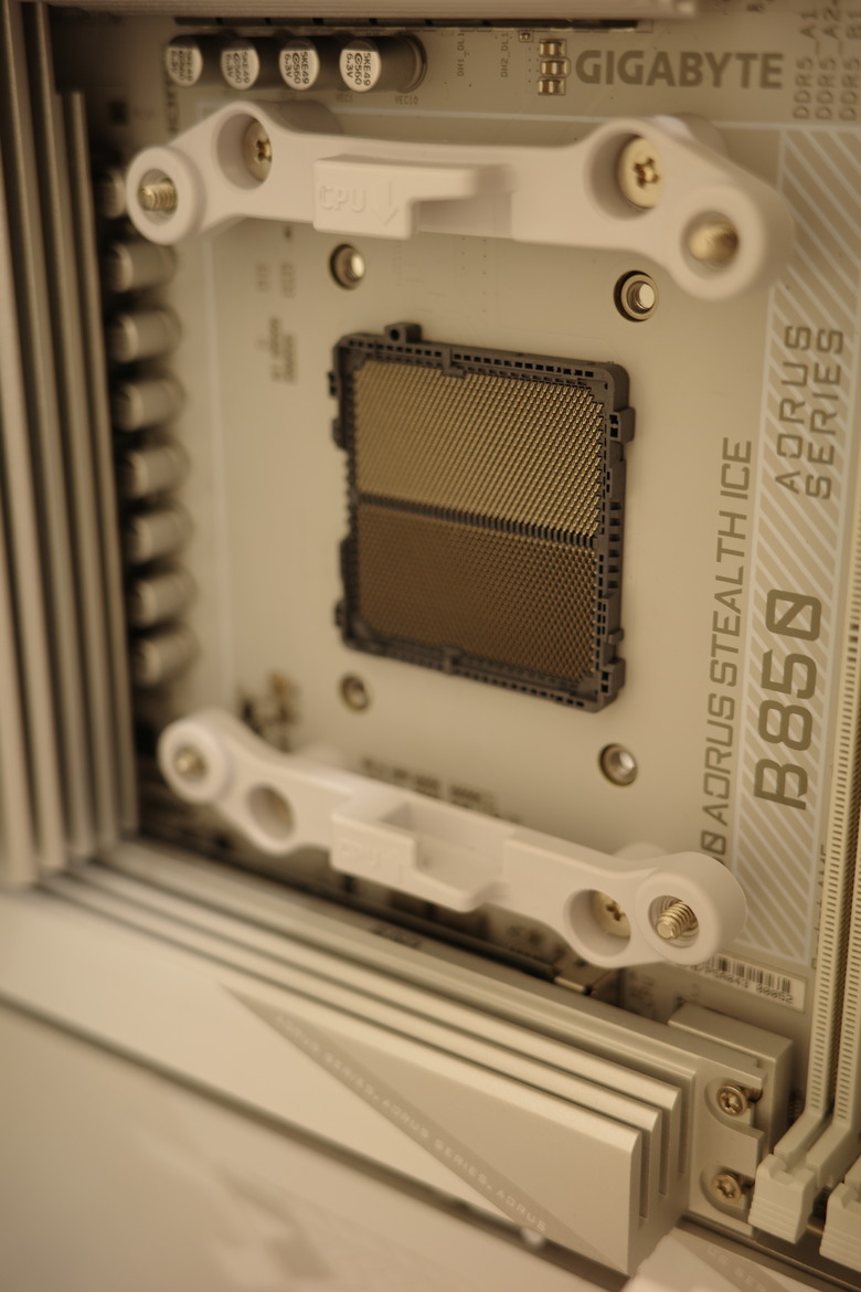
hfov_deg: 33.4
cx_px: 430
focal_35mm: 40
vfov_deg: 48.5
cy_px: 646
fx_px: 1435
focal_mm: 26
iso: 100
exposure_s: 1/8
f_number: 2.8
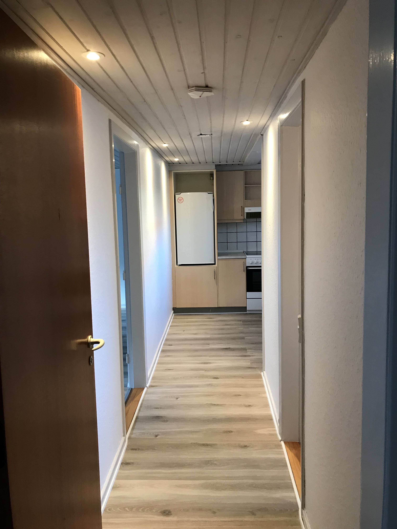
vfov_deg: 63.4
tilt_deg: -7.2
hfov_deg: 49.7
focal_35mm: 28
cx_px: 198
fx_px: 428
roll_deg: +3.0
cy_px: 264
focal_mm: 3.99
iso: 40
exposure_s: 1/17
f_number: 1.8
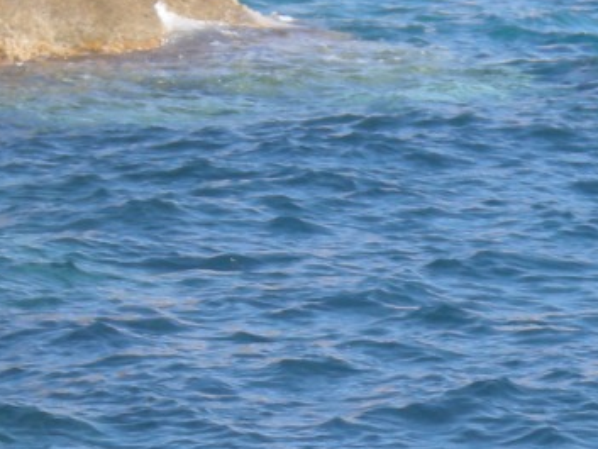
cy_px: 995
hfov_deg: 3.9
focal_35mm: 503
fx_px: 8692
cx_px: 422
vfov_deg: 2.9
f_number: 5.4
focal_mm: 23.7
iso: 64
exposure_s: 1/156
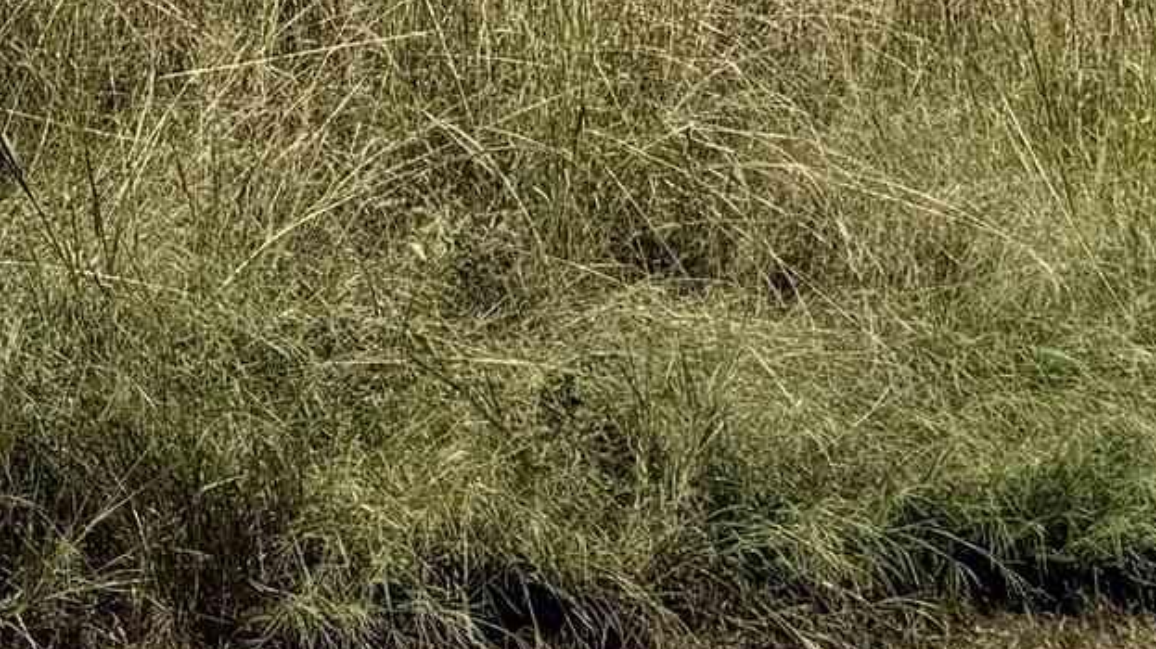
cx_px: -716
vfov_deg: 8.2
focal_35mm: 129
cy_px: -1166
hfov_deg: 15.1
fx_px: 3953
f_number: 1.78
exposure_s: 1/5319
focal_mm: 6.76
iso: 80
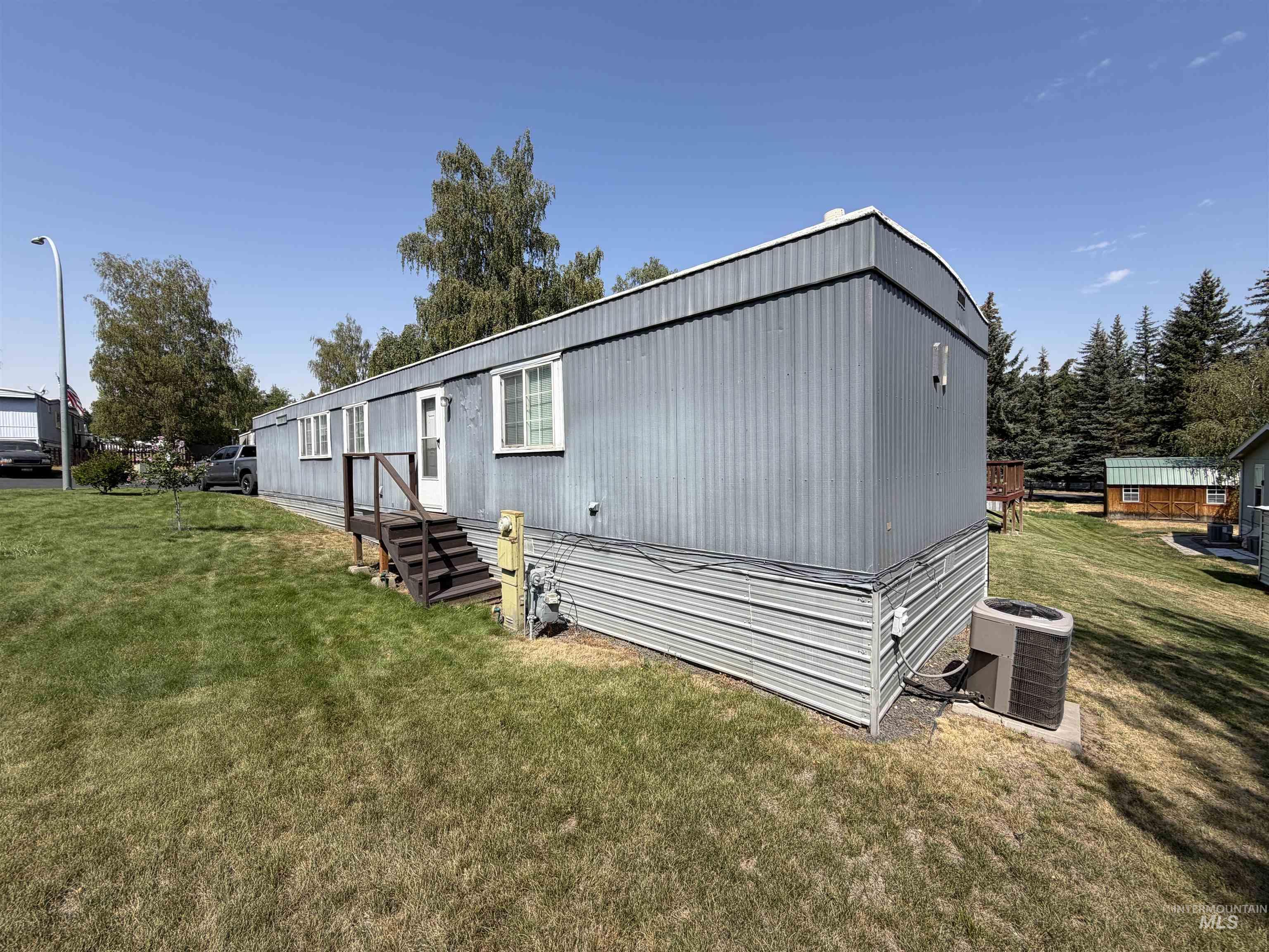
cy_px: 476
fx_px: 513
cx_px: 634
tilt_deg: -2.6
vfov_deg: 85.7
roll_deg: +1.4
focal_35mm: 14
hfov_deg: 102.1
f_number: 2.2
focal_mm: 2.22
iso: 20
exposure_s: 1/770
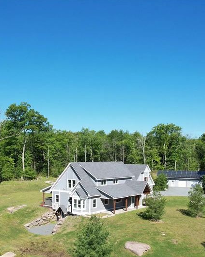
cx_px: 93
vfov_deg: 45.3
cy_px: 164
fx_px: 303
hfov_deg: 37.3
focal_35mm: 40
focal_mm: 8.38
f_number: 2.8
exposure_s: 1/1500
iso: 100
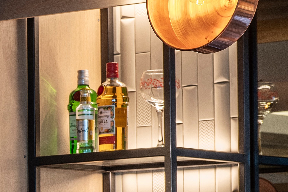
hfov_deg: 5.6
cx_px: -409
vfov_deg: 3.8
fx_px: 2823
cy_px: 452
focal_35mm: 353
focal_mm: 66
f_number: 11
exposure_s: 1
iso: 100
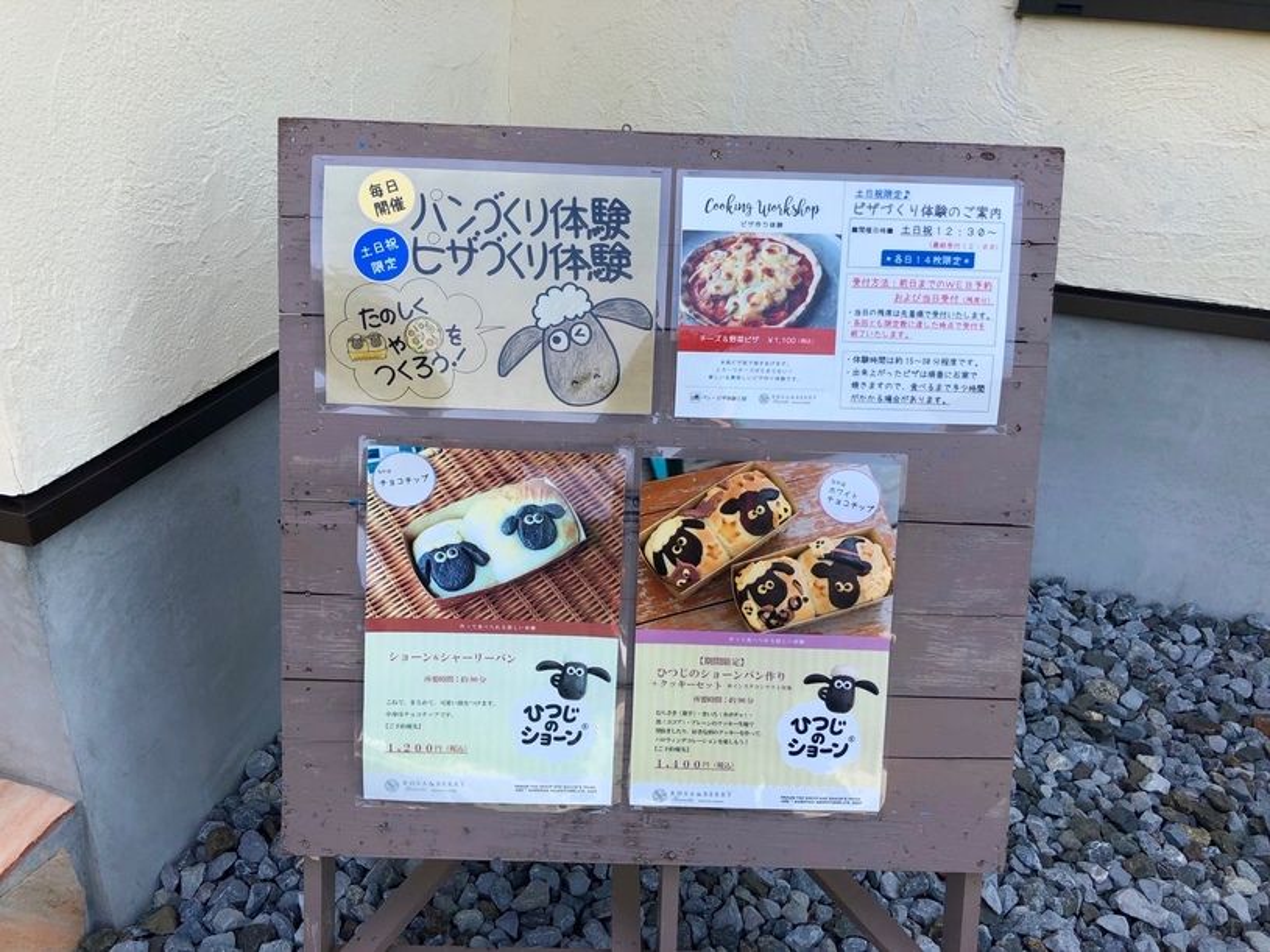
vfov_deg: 49.7
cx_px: 635
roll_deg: -1.7
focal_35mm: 28
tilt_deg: -26.9
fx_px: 1027
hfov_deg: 63.5
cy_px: 476
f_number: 1.8
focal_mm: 3.99
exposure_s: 1/684
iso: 20
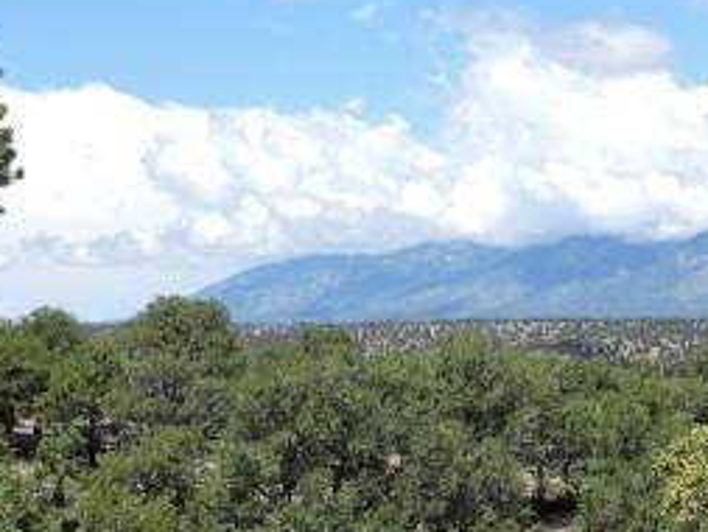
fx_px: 2067
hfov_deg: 19.4
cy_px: 364
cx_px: 294
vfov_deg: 14.6
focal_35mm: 101
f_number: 3.3
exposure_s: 1/800
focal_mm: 7.1
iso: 100
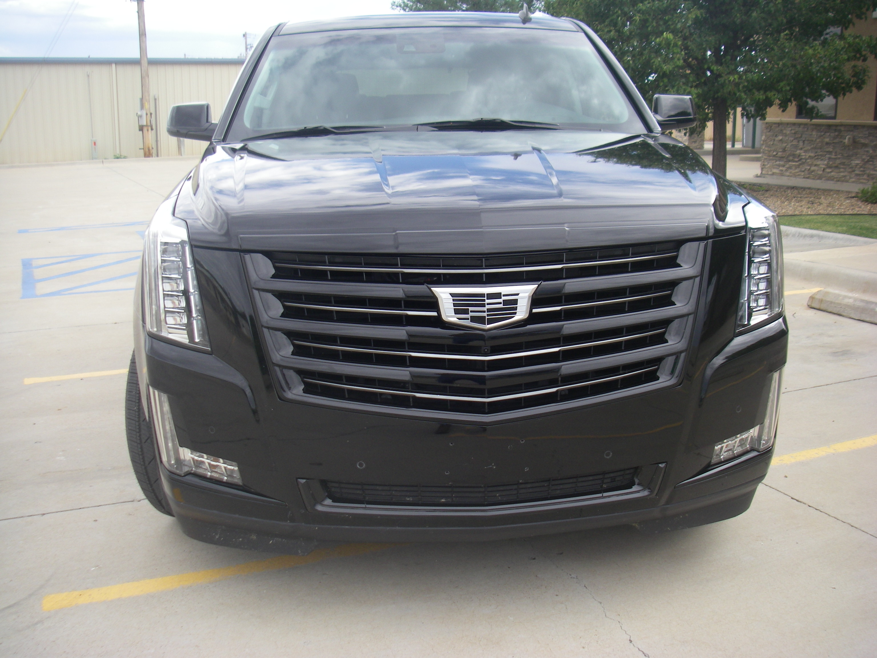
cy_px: 329
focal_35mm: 38
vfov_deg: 37.7
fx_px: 963
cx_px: 438
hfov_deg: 49.0
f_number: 3.3
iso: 64
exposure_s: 1/200
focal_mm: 6.3
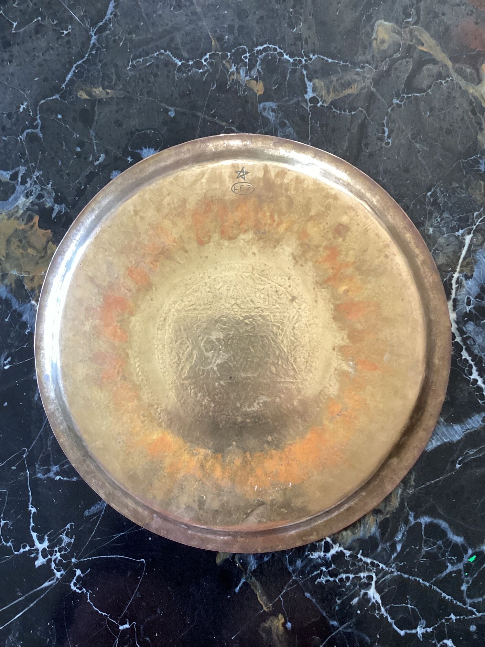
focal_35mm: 31
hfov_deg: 45.4
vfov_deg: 58.4
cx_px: 242
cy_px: 324
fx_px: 579
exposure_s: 1/60
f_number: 2.4
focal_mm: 3.3
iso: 160
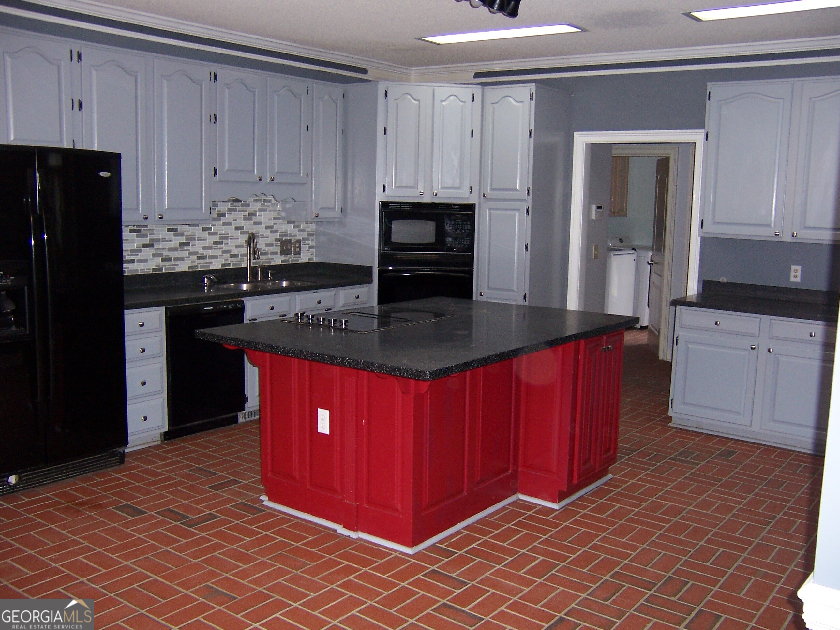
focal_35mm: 33
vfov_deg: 42.9
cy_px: 315
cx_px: 420
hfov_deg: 55.4
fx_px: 801
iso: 140
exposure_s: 1/60
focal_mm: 5.5
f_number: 2.8
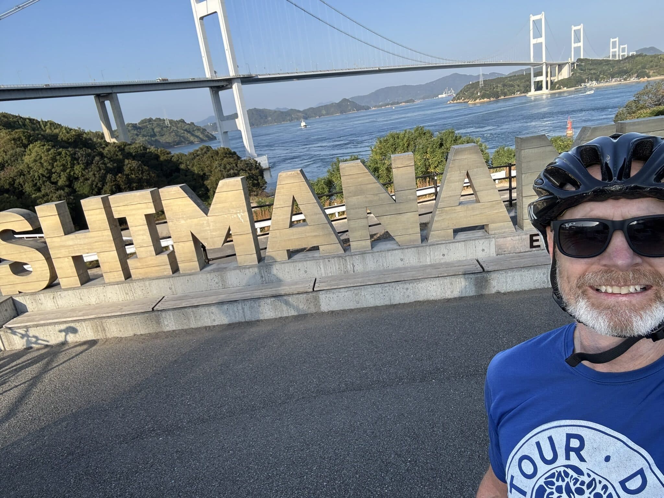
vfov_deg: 58.9
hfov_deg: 73.9
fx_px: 441
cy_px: 249
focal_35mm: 23
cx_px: 332
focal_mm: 2.69
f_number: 1.9
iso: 25
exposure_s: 1/607
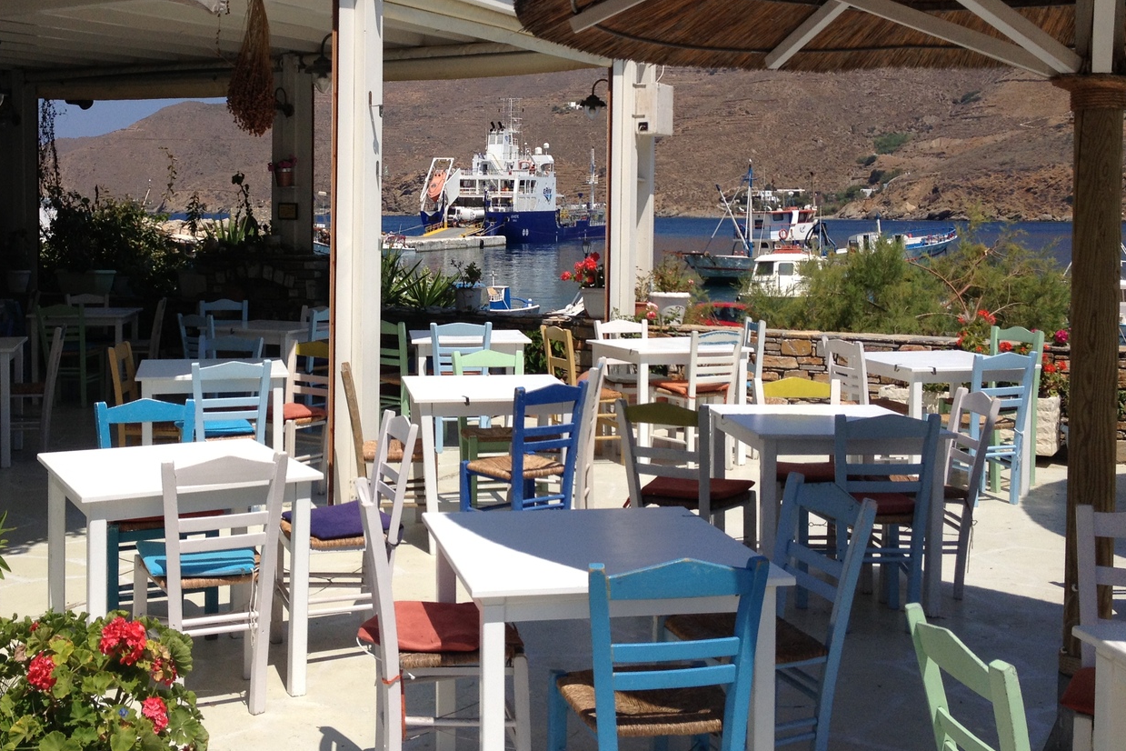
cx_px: 438
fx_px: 1470
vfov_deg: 28.5
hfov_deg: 41.7
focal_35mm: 47
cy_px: 260
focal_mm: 4.28
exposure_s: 1/2907
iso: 50
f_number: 2.4
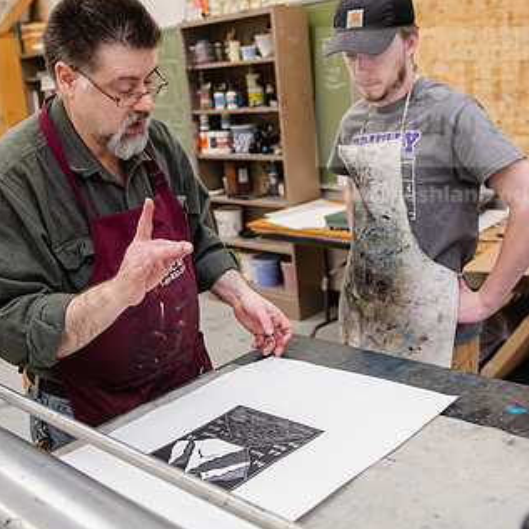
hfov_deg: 40.0
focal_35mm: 42
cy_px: 229
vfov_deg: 40.0
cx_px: 265
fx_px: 726
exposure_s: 1/160
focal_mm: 27
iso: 400
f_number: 3.2
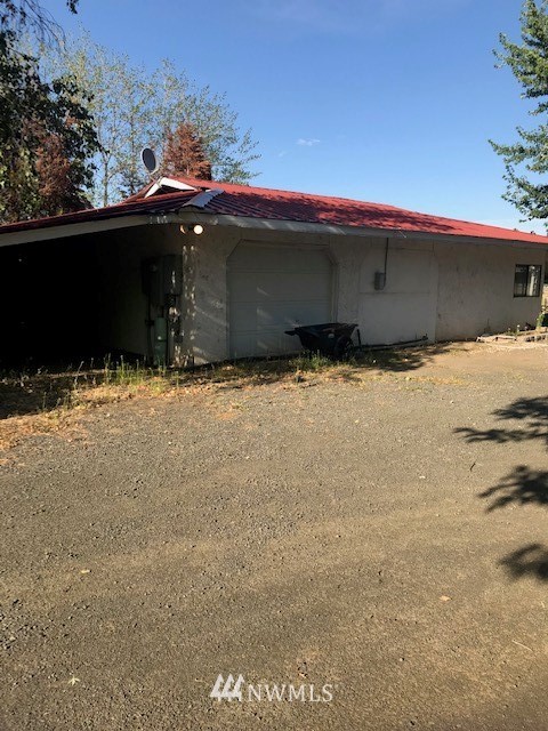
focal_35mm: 28
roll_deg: -1.6
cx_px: 274
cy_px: 366
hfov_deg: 49.7
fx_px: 591
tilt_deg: -9.7
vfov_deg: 63.4
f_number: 1.8
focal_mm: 3.99
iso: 20
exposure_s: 1/1497
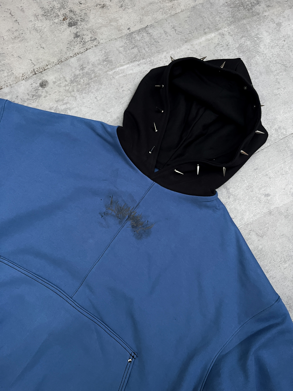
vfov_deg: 67.3
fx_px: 293
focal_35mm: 26
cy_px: 196
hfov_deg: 53.1
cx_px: 146
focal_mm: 5.1
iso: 500
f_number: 1.6
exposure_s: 1/55
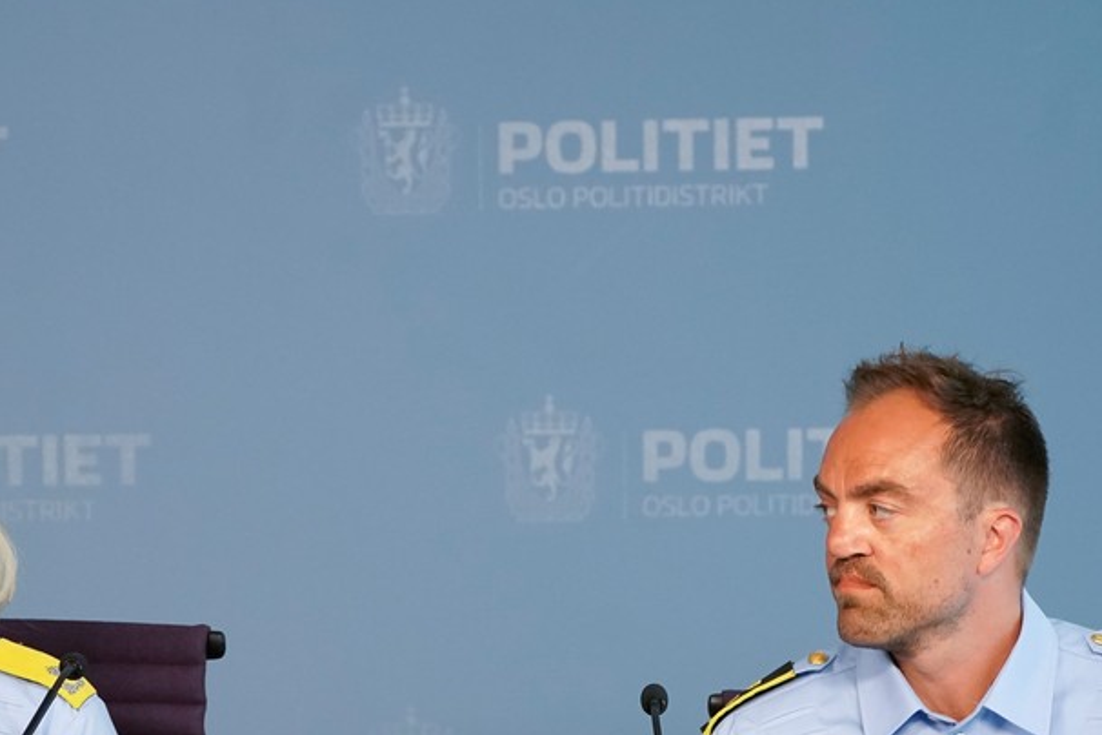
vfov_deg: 5.3
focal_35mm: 258
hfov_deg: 8.0
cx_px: 291
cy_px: 680
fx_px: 7897
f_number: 5
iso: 3200
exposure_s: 1/200
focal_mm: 125
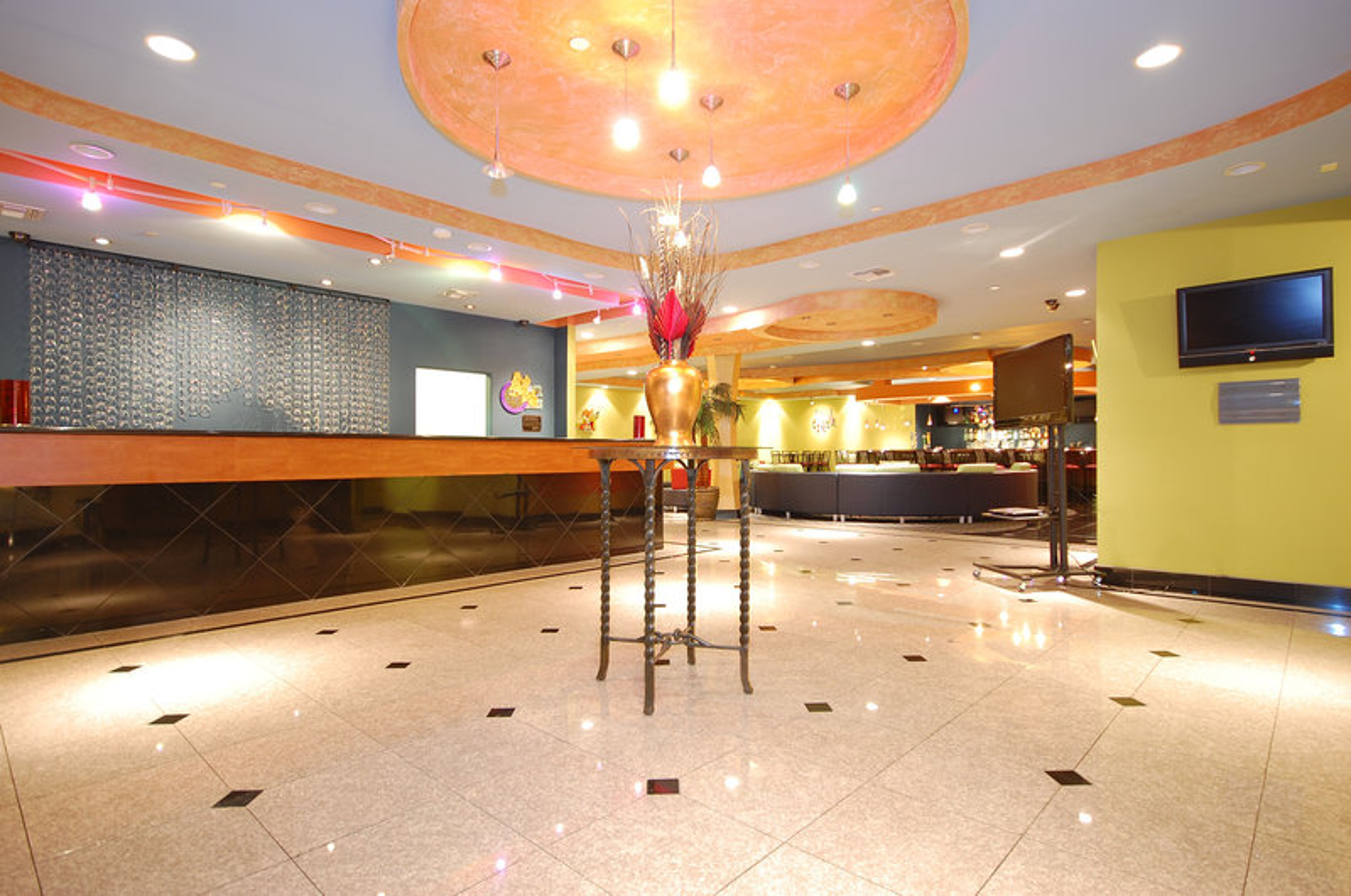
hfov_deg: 90.1
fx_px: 675
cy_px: 448
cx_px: 676
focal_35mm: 18
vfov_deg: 67.2
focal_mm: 12
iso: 200
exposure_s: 1.6
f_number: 4.5
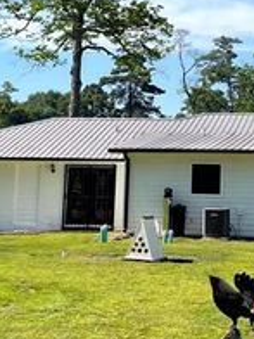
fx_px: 812
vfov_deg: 23.1
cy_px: 49
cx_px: 228
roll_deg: -2.3
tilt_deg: +8.4
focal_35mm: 83
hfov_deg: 17.5
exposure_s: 1/3788
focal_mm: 5.1
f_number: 1.6
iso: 32
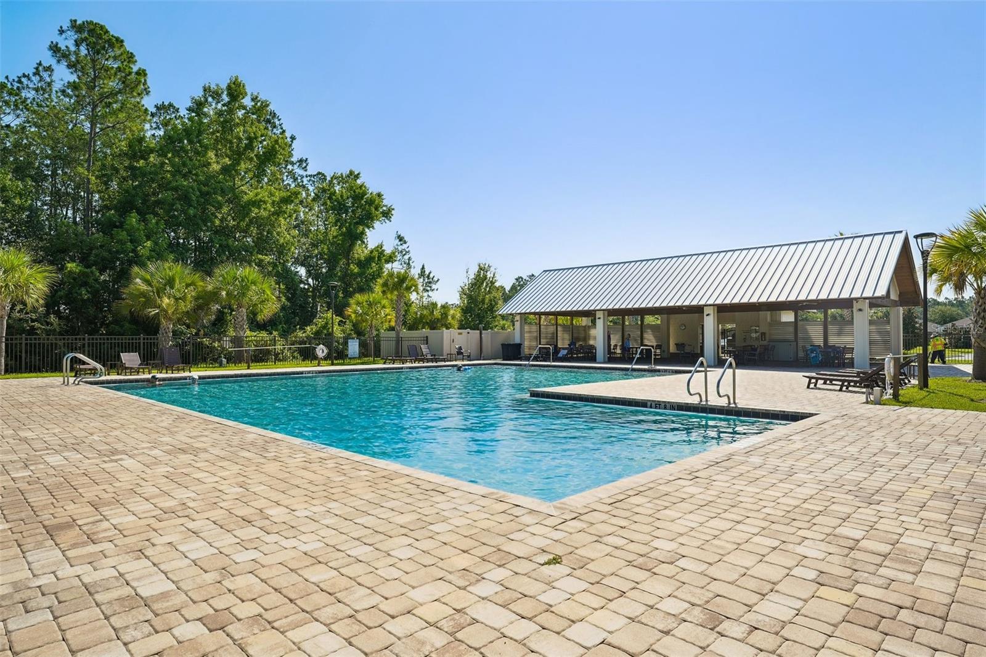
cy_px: 328
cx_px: 493
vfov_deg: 62.4
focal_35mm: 20
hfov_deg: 84.6
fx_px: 542
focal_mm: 19.8
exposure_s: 1/80
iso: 100
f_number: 8
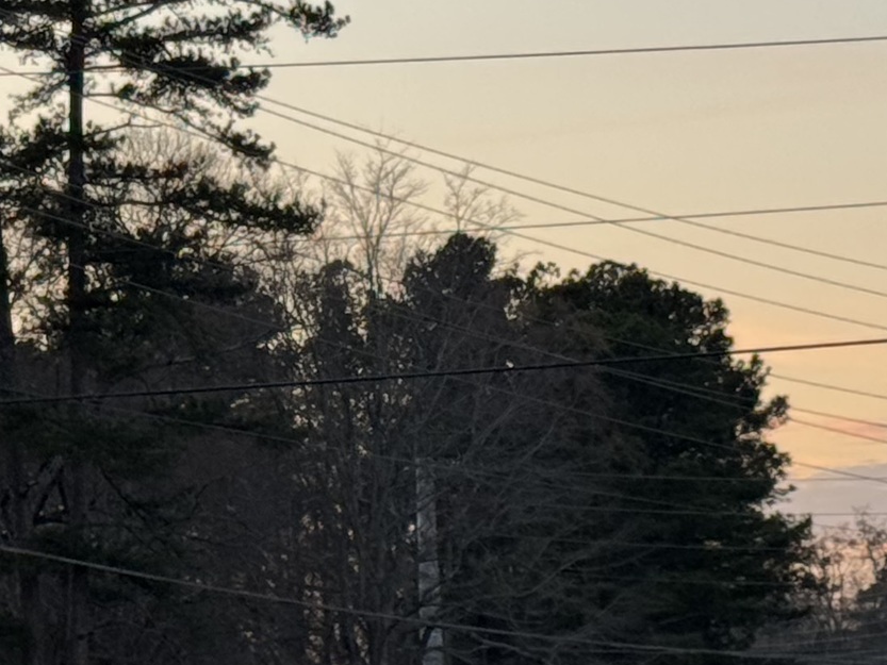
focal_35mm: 177
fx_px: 4536
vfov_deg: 8.4
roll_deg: +0.8
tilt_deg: +5.1
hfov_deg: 11.2
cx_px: 324
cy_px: 476
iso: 50
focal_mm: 6.76
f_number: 1.78
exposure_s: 1/167
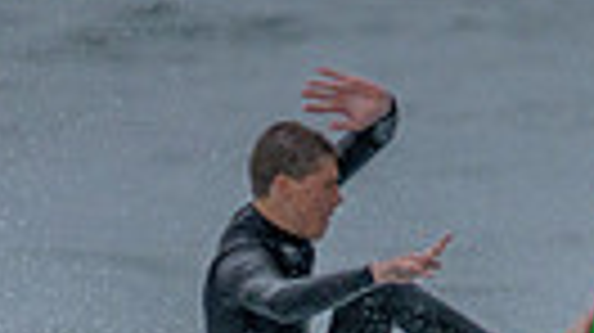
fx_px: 57884
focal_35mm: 3678
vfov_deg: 0.3
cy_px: 515
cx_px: 526
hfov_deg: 0.6
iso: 2200
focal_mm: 800
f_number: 11
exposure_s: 1/1600
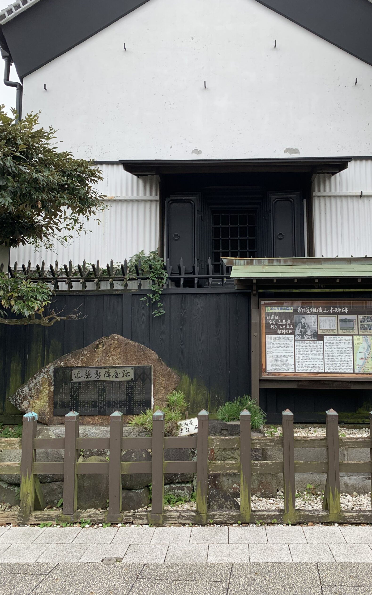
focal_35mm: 28
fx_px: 454
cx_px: 226
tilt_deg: +7.4
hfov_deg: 44.3
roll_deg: +0.8
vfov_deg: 66.5
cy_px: 298
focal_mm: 4.25
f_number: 1.8
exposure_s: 1/279
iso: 25
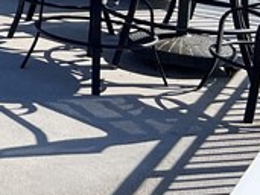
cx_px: -389
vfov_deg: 8.9
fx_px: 1171
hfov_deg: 10.6
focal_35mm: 156
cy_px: -221
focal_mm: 5.7
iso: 50
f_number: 1.5
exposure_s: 1/4831
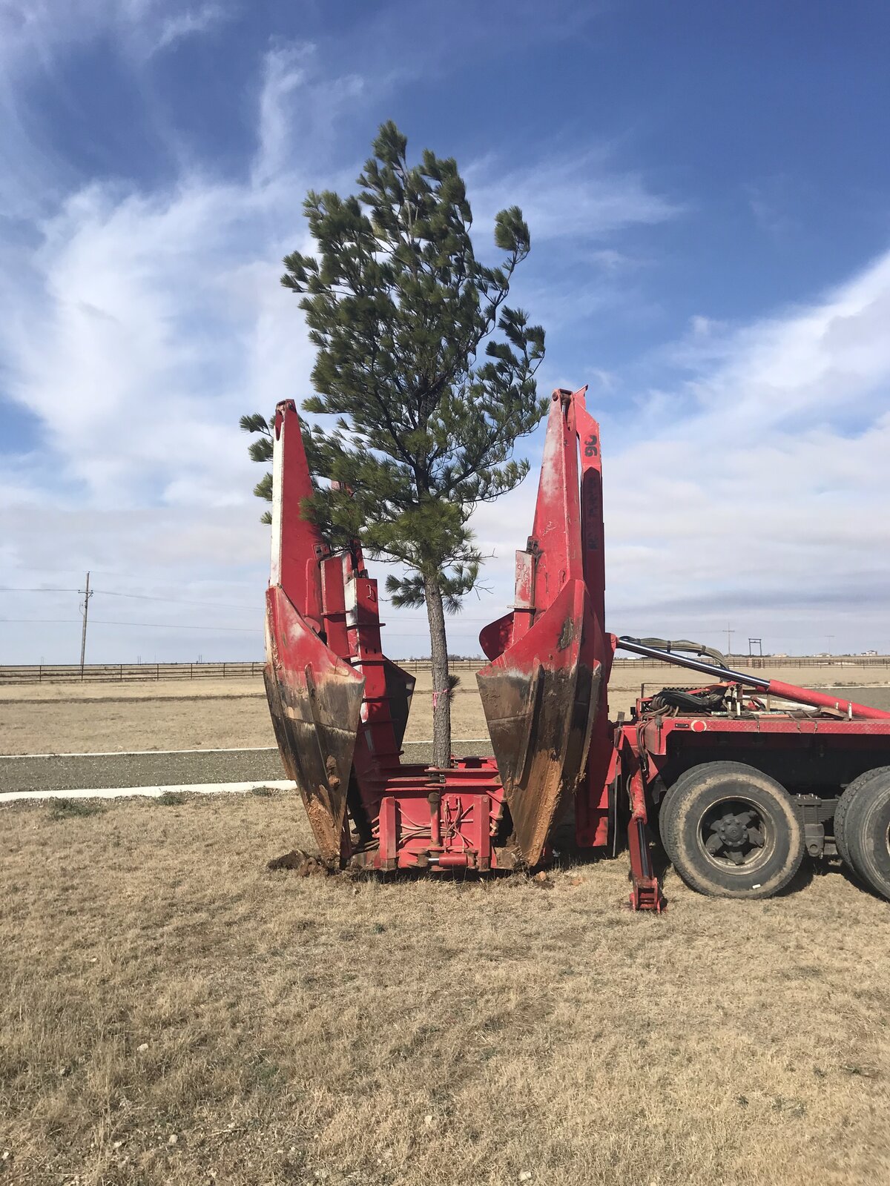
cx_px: 445
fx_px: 960
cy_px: 593
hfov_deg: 49.7
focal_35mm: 28
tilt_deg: +5.0
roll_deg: +0.7
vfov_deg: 63.4
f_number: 1.8
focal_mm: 3.99
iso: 20
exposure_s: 1/3300
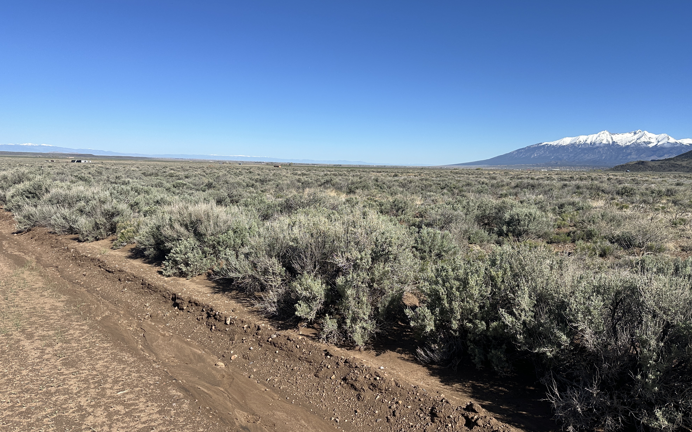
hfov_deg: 70.4
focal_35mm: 26
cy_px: 226
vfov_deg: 47.6
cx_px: 350
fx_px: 490
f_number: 1.78
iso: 80
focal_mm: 6.86
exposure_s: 1/6211
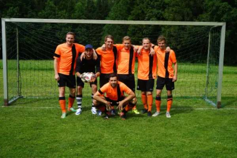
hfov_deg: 41.9
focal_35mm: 47
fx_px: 310
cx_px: 118
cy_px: 79
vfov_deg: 28.7
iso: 100
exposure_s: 1/125
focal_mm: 47
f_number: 11
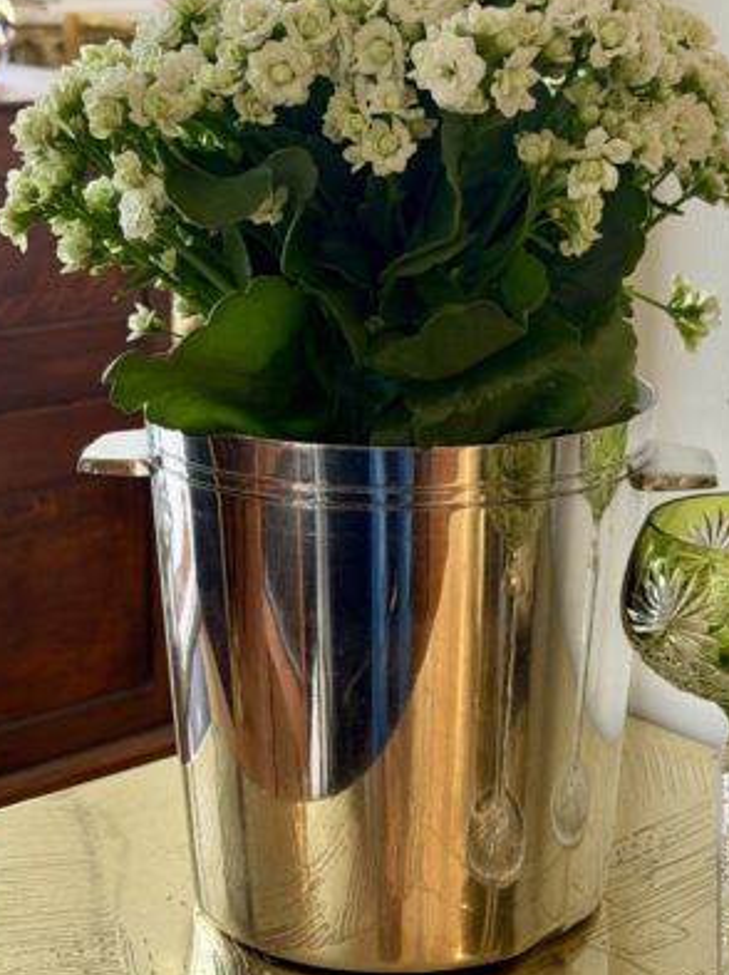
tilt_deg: -16.9
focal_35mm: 75
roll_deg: -0.5
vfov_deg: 26.0
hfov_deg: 19.5
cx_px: 498
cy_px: 496
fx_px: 2109
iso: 320
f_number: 1.78
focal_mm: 6.76
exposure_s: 1/33
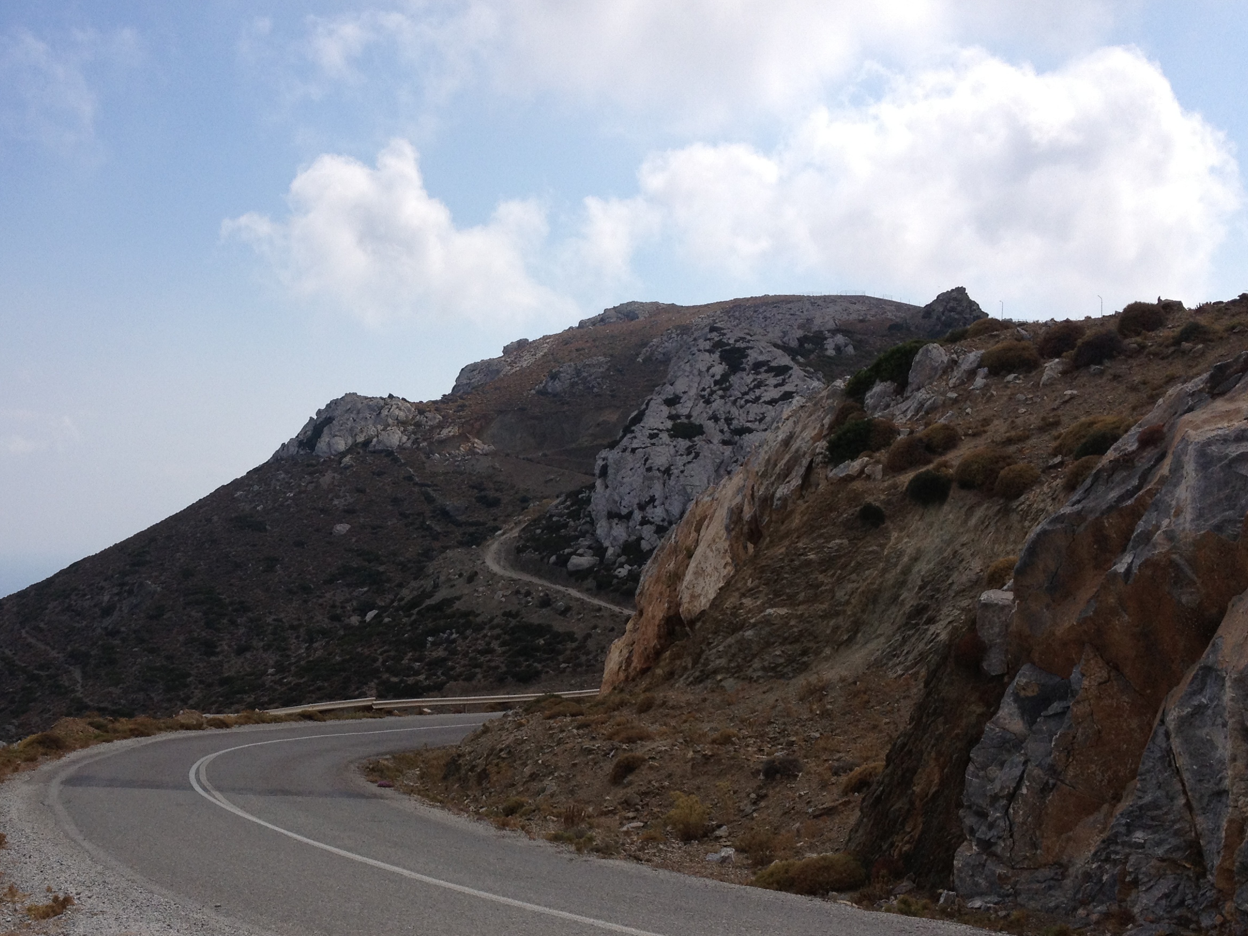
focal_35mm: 49
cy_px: 567
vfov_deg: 29.6
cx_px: 458
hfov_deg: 38.6
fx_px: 1767
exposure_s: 1/2762
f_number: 2.4
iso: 50
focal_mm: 4.28
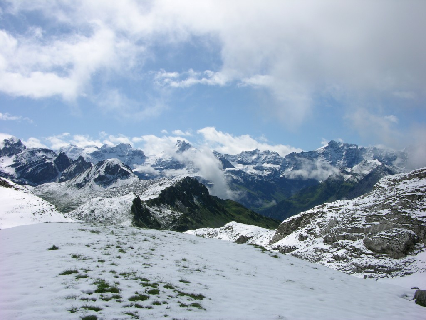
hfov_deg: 52.6
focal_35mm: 35
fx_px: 431
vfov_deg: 40.7
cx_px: 213
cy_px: 160
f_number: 8
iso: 50
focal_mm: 8.9
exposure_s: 1/354
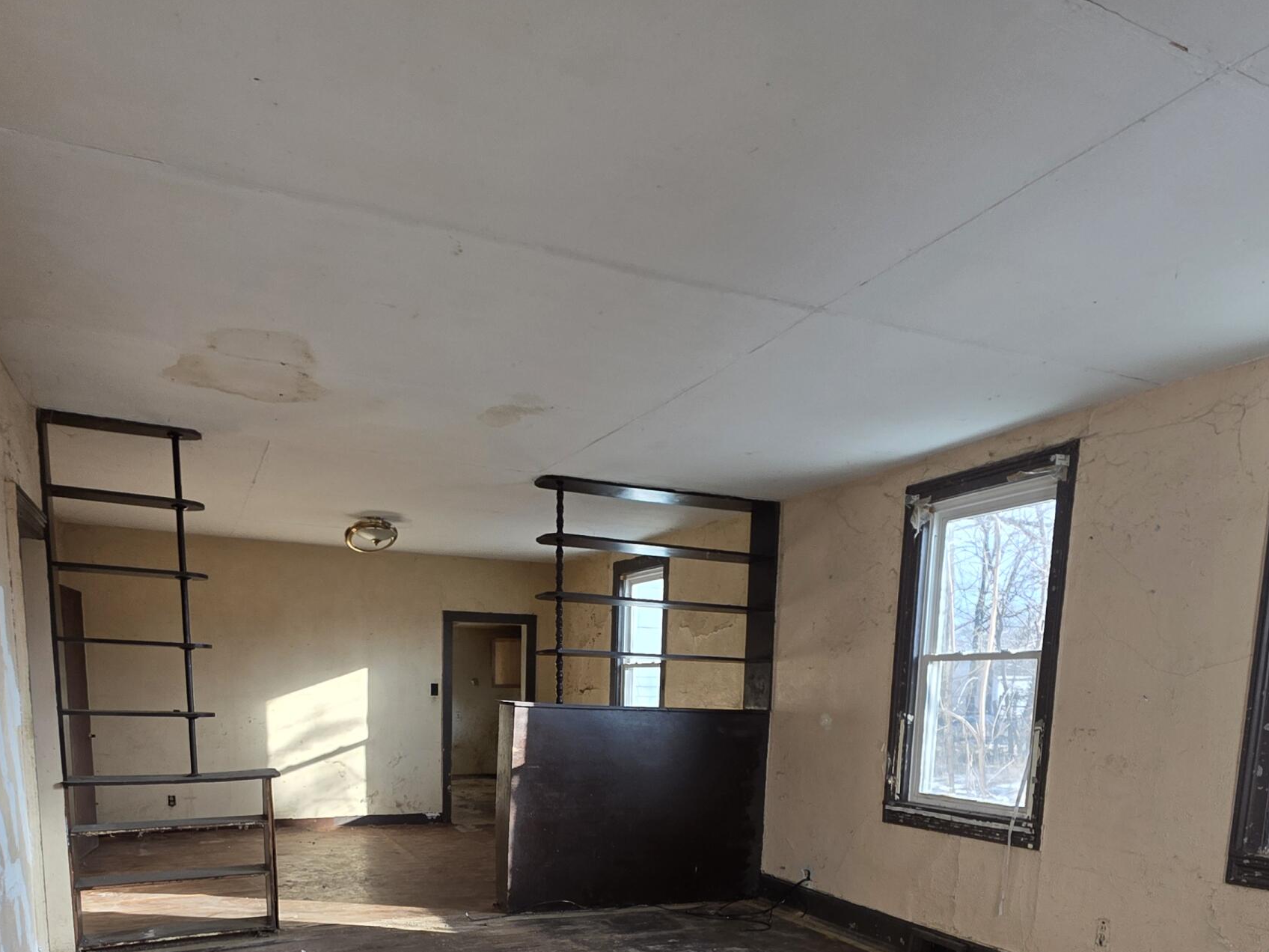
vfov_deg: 53.4
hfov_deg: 73.8
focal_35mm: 23
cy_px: 811
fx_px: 843
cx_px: 586
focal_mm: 2.2
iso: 50
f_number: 1.9
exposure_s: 1/120
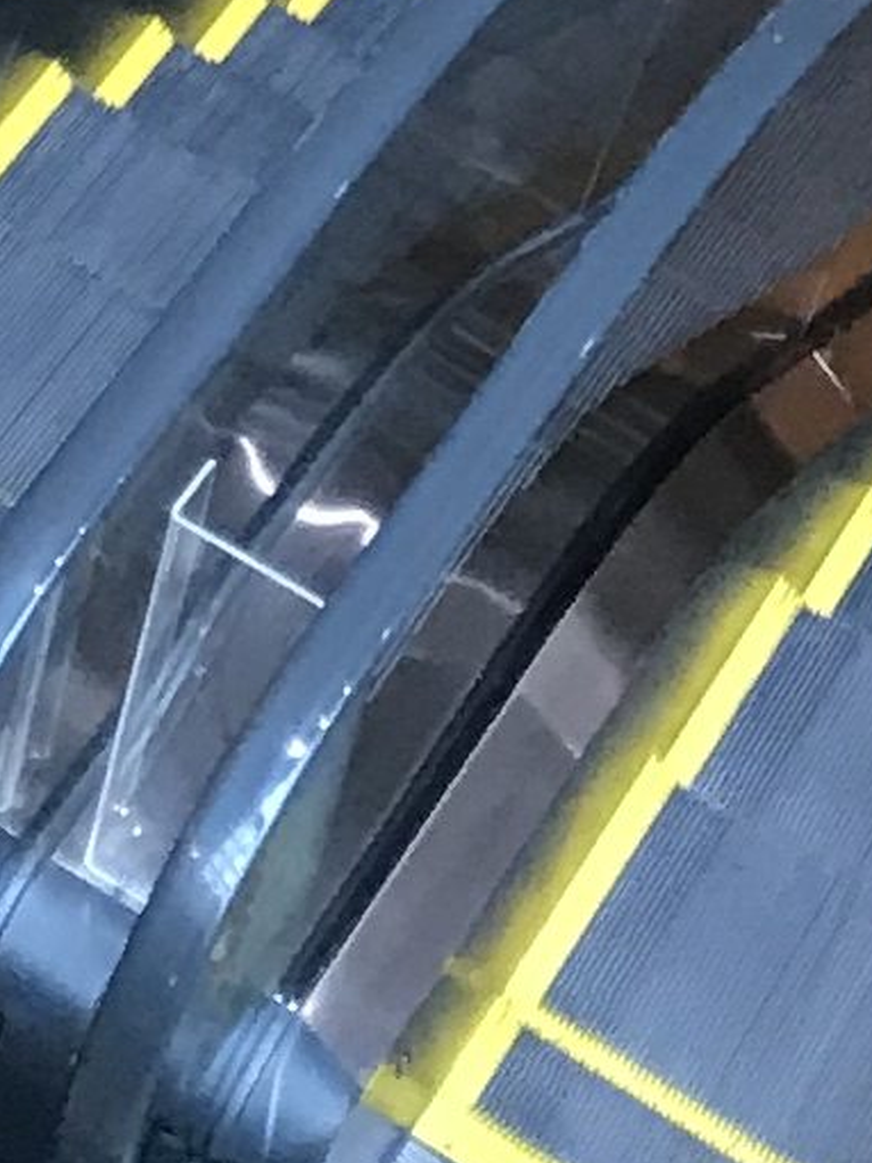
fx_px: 7426
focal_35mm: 221
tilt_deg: -22.7
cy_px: -2797
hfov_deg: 6.7
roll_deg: -9.9
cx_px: 50
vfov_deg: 7.4
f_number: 1.8
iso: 40
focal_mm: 3.99
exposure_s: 1/31
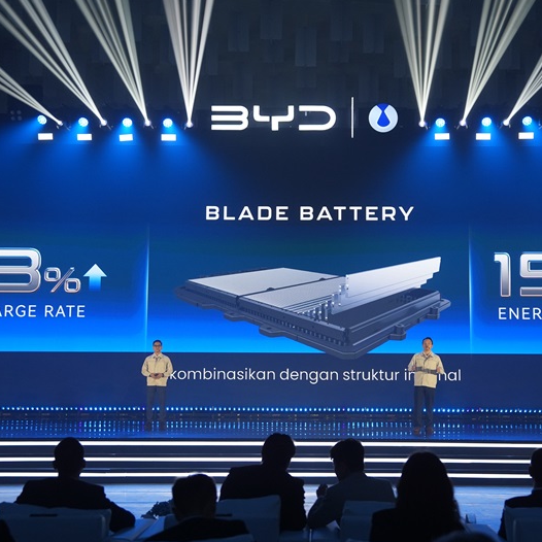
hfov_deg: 32.2
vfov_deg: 32.2
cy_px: 273
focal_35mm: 53
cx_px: 309
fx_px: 939
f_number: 2.8
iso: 1250
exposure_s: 1/640
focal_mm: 41
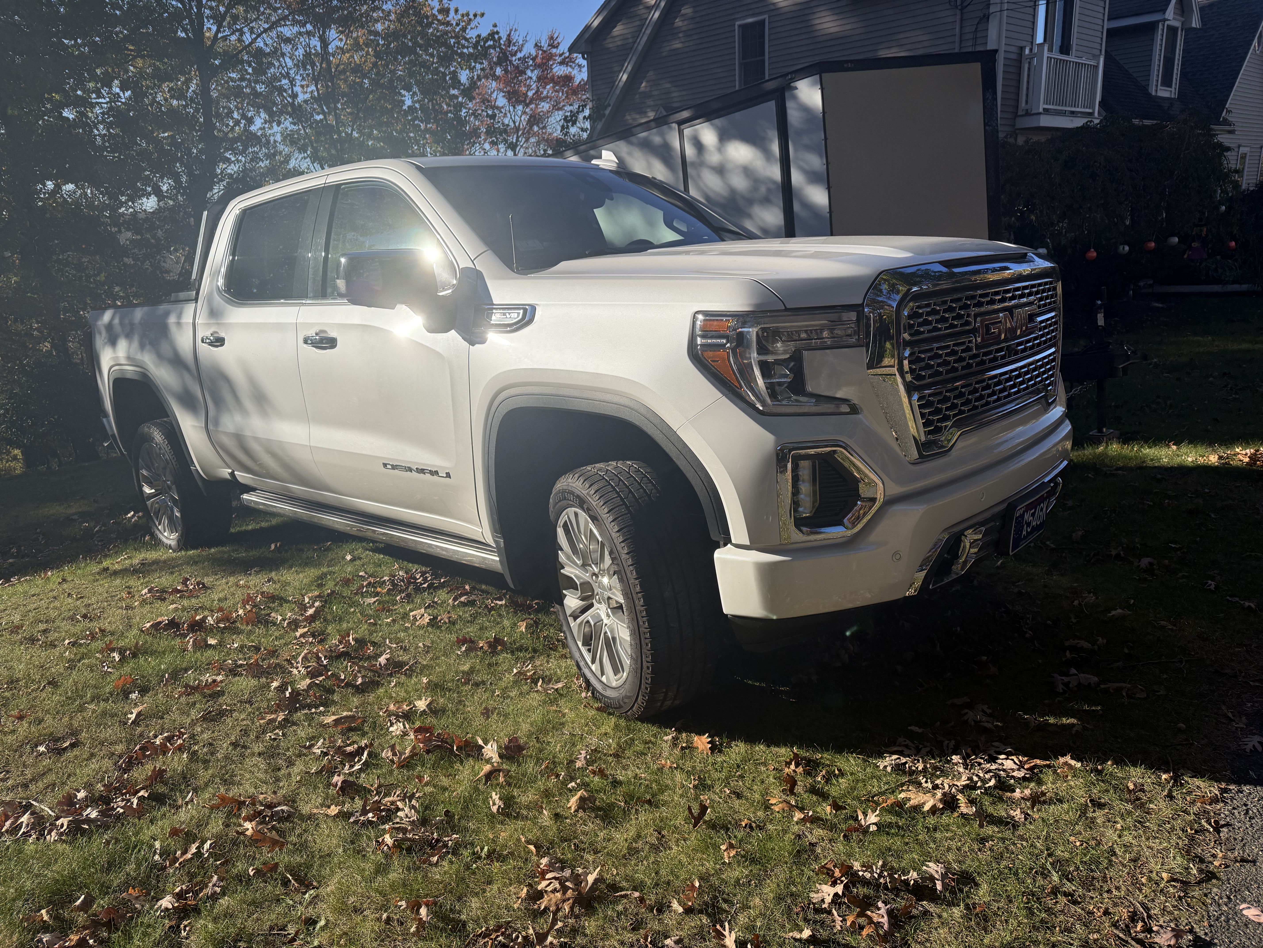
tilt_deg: -13.4
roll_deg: +1.7
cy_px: 474
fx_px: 876
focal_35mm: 24
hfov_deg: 71.6
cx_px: 632
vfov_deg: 56.8
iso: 100
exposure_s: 1/5714
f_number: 1.78
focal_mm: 6.76
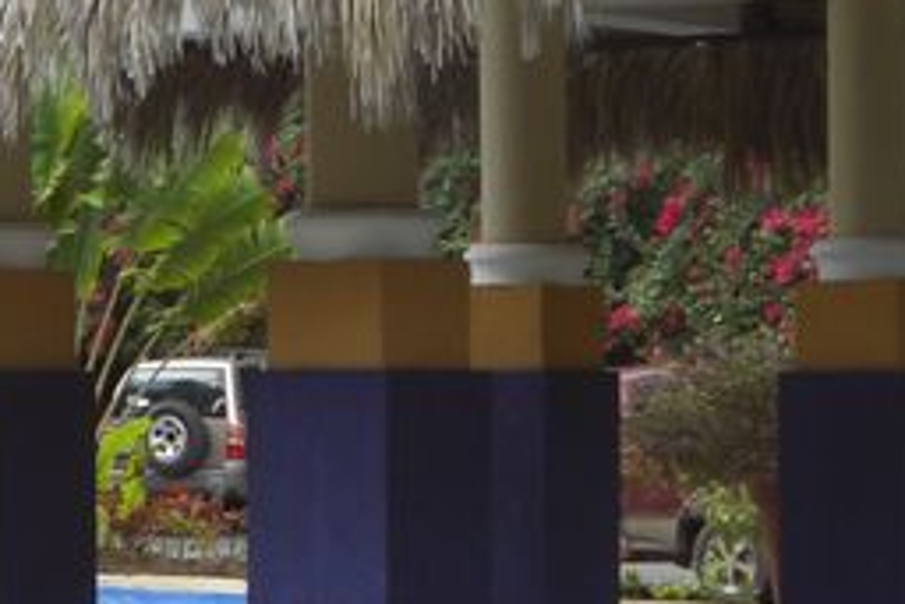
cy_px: 304
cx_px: 244
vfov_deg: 8.7
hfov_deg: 13.0
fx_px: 3974
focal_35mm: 158
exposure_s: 1/100
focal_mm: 6.2
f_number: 2.7
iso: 64
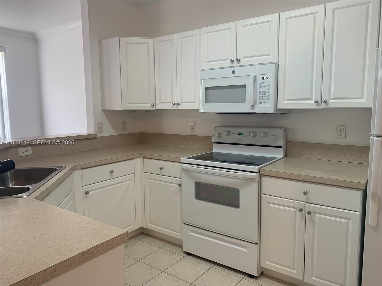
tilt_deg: -5.5
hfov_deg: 67.3
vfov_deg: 53.1
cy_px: 143
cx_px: 191
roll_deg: +0.5
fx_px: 287
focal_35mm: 26
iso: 50
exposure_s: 1/60
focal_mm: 4.25
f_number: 1.8
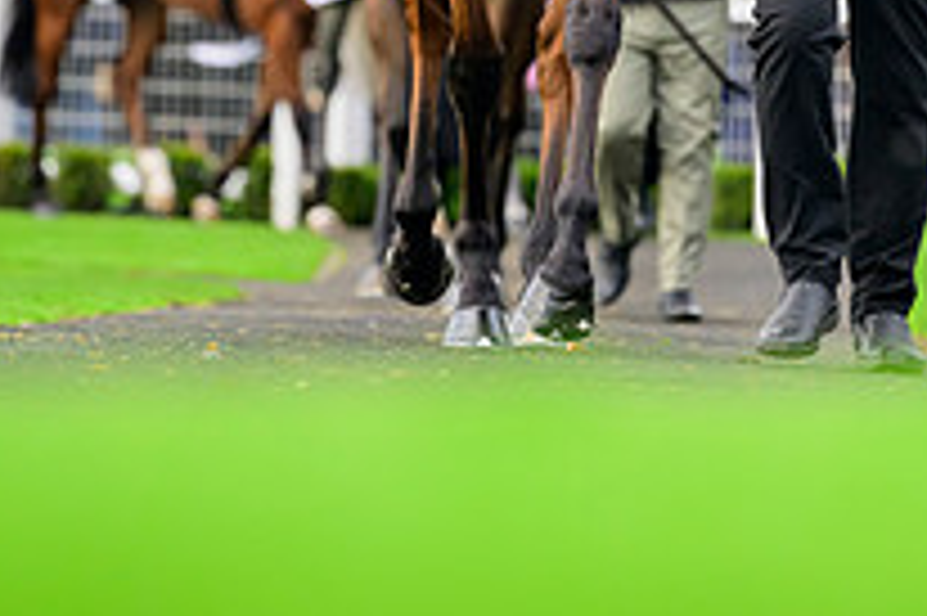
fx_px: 11243
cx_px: 662
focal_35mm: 437
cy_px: -351
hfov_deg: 4.7
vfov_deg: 3.1
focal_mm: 200
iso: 2000
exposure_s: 1/1000
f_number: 4
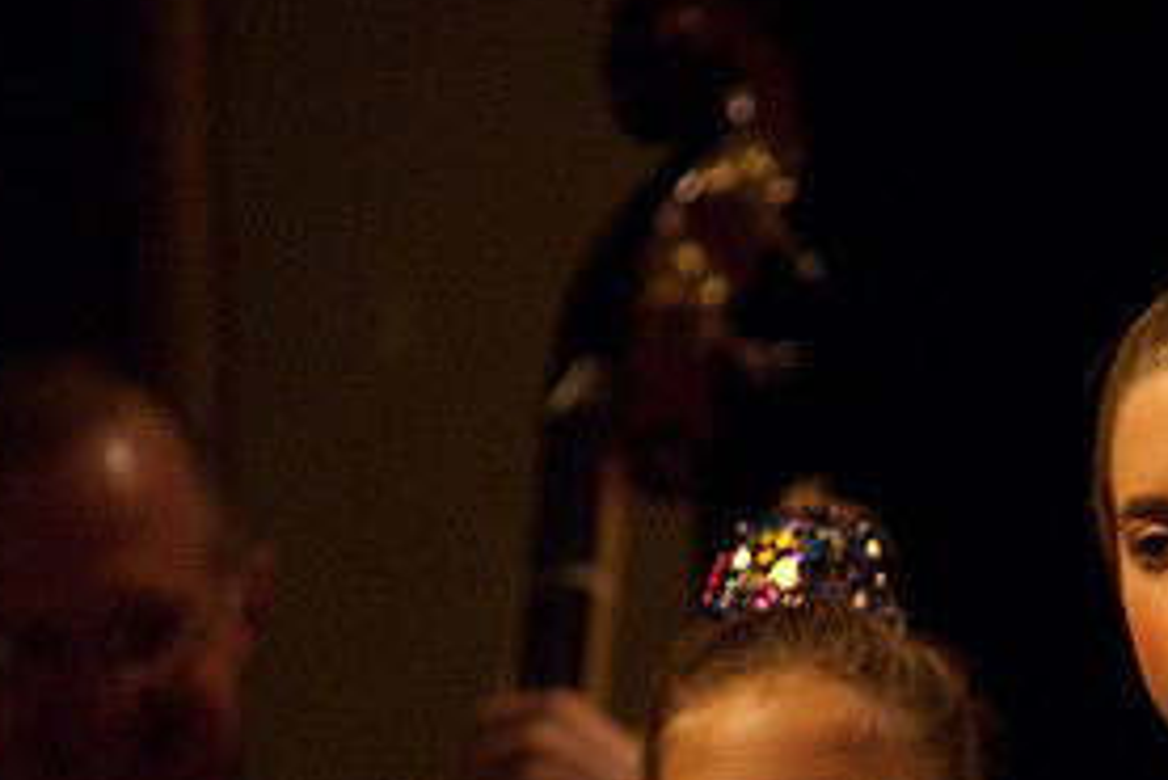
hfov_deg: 3.9
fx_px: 17334
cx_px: 1160
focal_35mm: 534
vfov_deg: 2.6
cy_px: 784
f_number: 2.8
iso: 1000
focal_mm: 170
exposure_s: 1/125
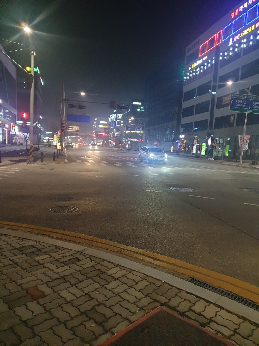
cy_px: 173
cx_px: 130
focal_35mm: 26
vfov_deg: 67.3
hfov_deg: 53.1
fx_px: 259
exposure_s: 1/40
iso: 640
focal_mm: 4.3
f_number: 1.5
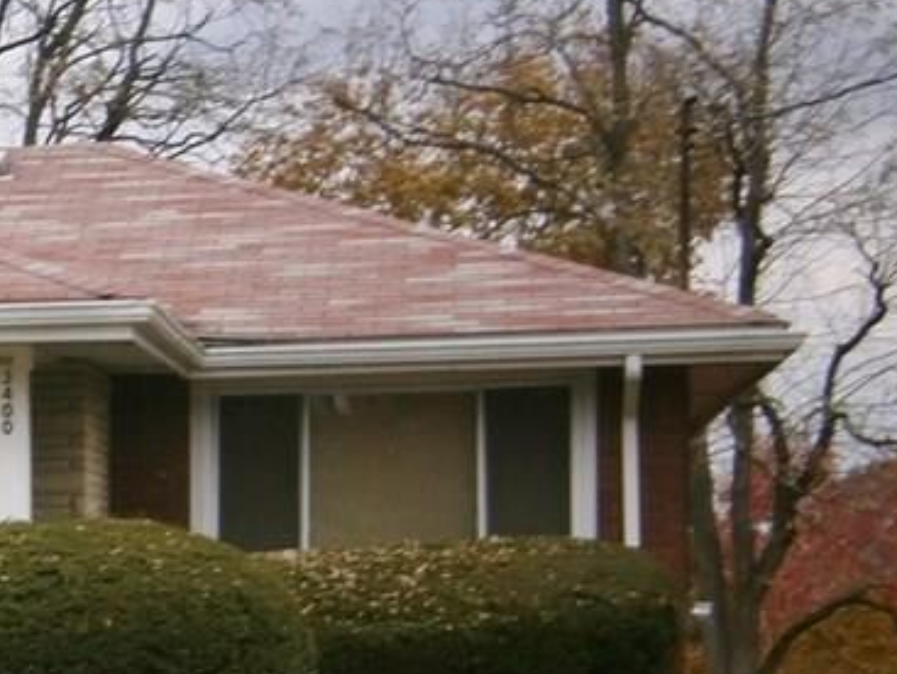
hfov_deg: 14.3
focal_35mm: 131
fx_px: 3398
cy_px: 669
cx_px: -323
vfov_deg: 11.2
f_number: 3.4
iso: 80
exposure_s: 1/200
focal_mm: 8.3
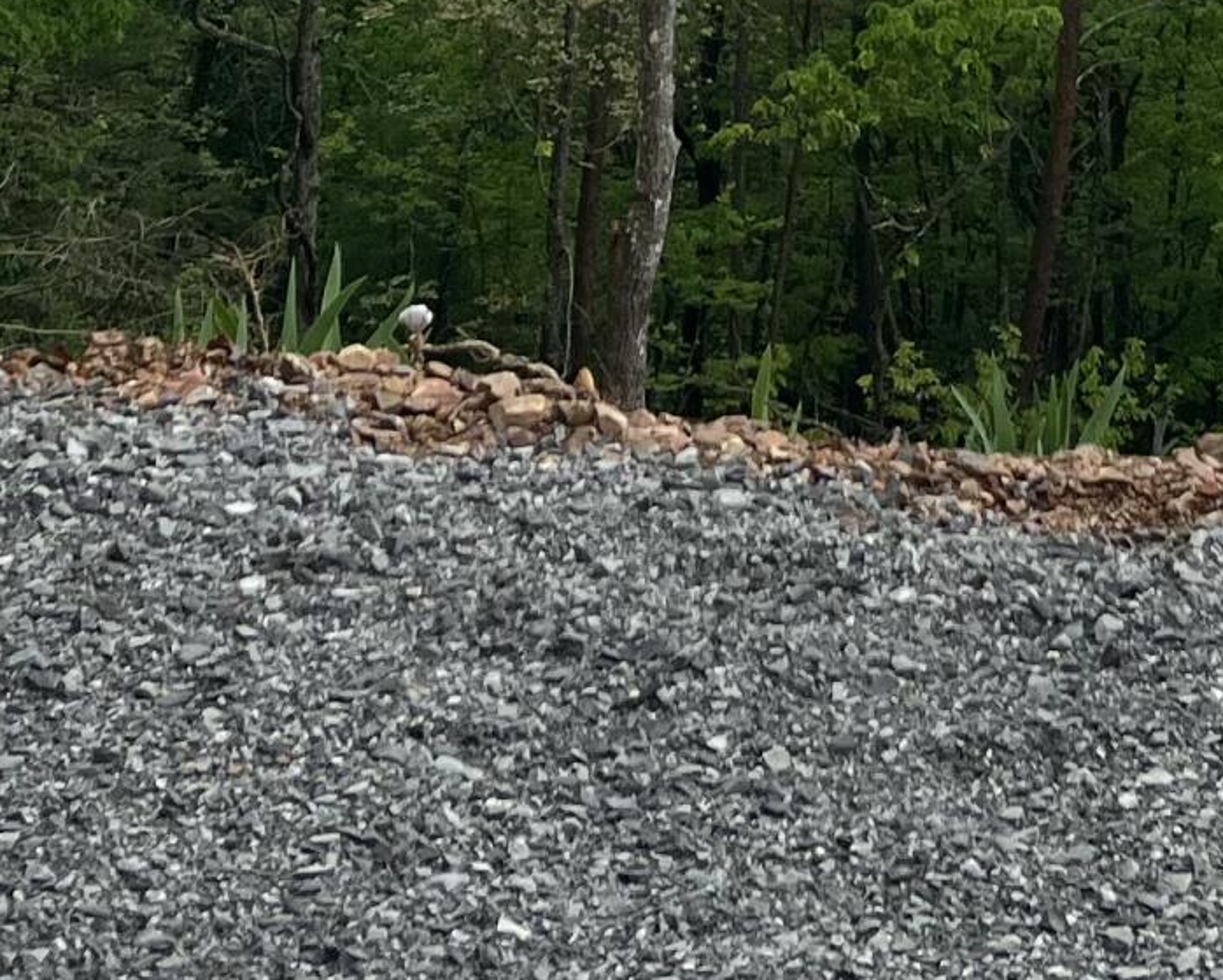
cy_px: -884
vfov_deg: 12.7
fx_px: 3947
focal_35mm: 109
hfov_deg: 17.5
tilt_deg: -2.5
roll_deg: +0.8
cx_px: 930
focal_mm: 5.7
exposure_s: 1/5319
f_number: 1.5
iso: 50
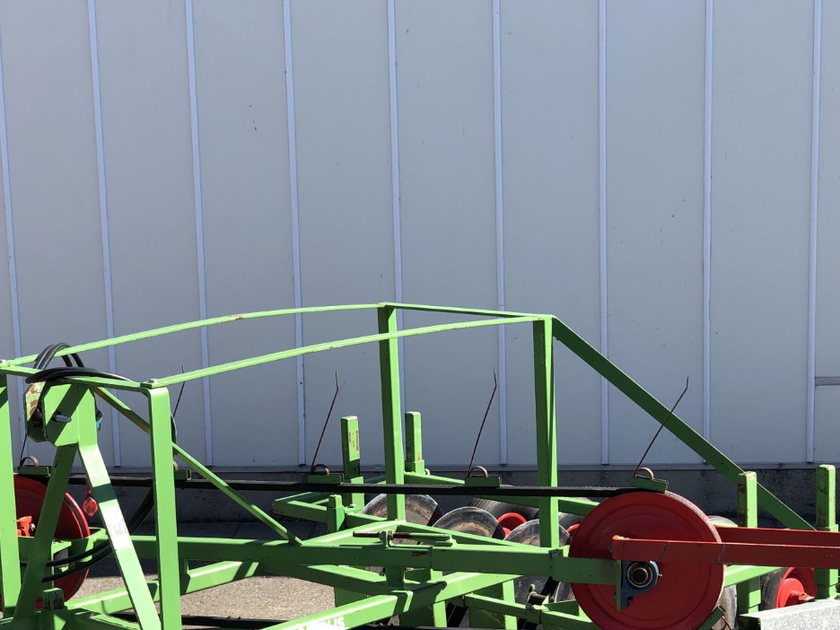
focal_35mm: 80
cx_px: 415
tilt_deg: -9.3
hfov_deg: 24.4
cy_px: 472
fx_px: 1941
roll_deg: +2.1
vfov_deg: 18.3
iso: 16
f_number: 2.4
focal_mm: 6
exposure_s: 1/372
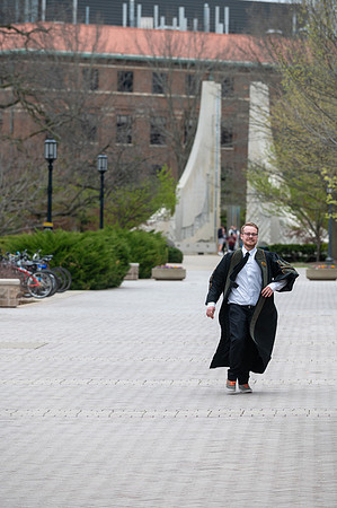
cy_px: 254
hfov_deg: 6.9
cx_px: 168
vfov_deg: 10.3
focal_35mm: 200
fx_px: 2815
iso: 200
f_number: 5
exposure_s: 1/320
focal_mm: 200
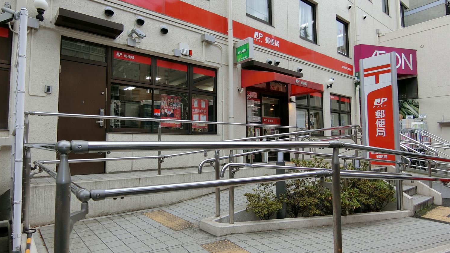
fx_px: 263
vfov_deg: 51.5
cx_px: 212
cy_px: 127
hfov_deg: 81.1
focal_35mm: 22
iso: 80
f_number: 2.7
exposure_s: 1/200
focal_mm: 4.06
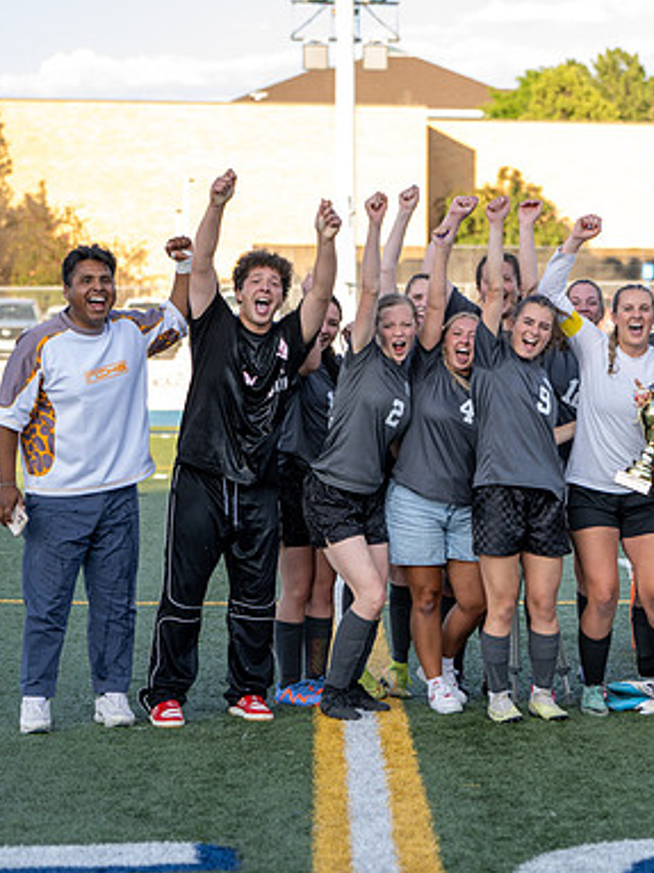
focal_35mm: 106
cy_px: 421
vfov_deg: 18.6
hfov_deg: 13.8
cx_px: 602
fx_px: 2672
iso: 320
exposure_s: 1/640
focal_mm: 70
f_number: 2.8
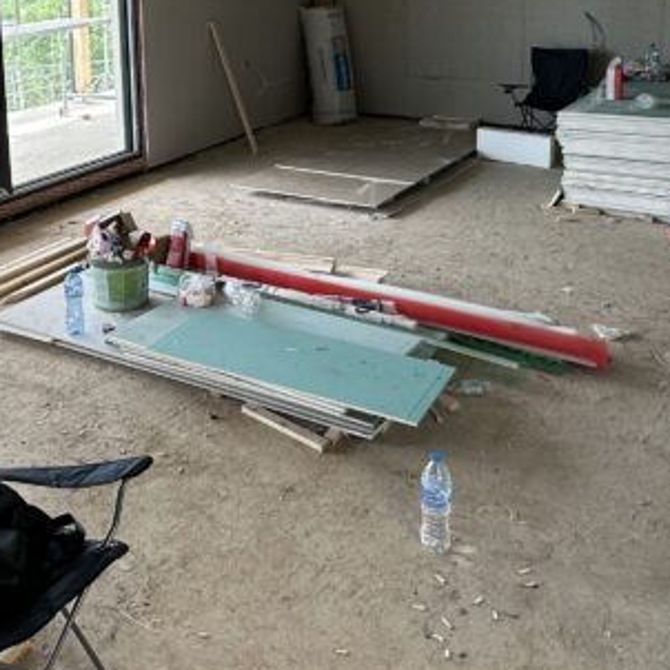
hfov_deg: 39.2
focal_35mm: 42
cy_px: 95
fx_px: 920
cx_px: 189
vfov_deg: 37.9
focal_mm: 2.22
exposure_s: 1/99
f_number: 2.2
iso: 50
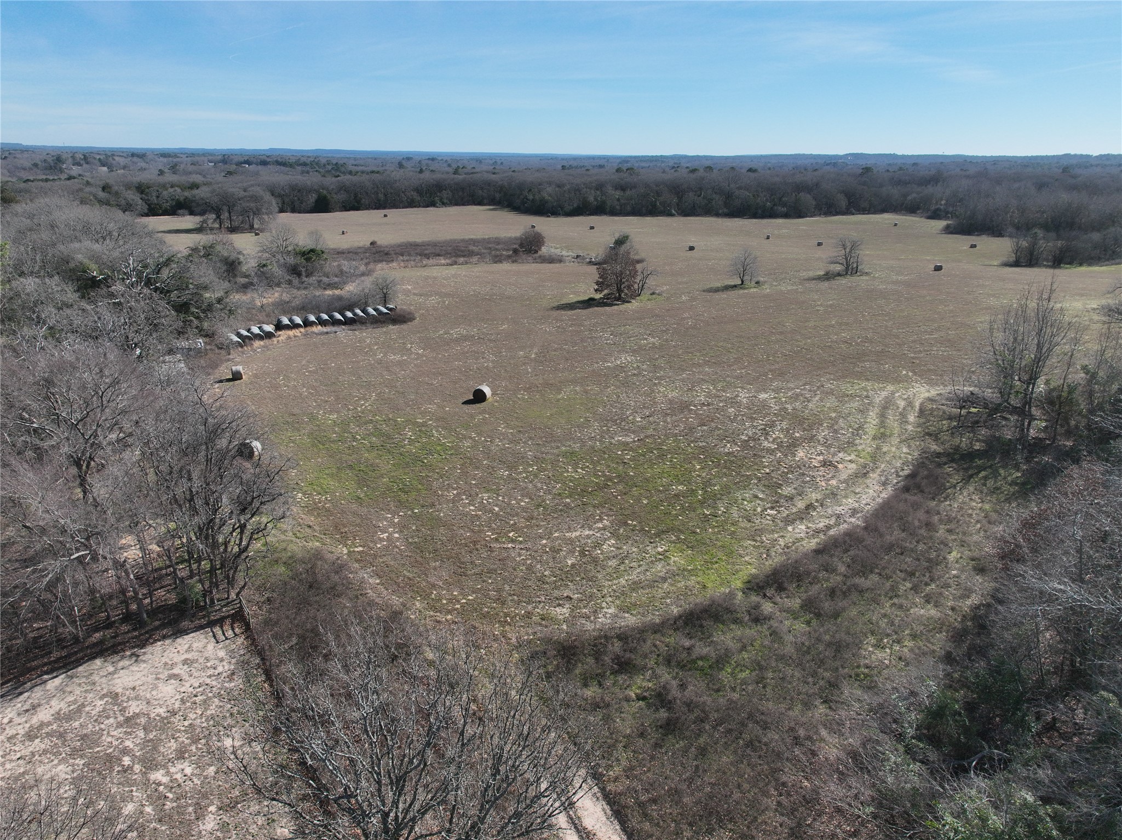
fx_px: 778
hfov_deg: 71.6
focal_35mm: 24
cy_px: 420
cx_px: 561
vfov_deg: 56.8
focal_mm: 12.29
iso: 113
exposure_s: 1/250
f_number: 7.1
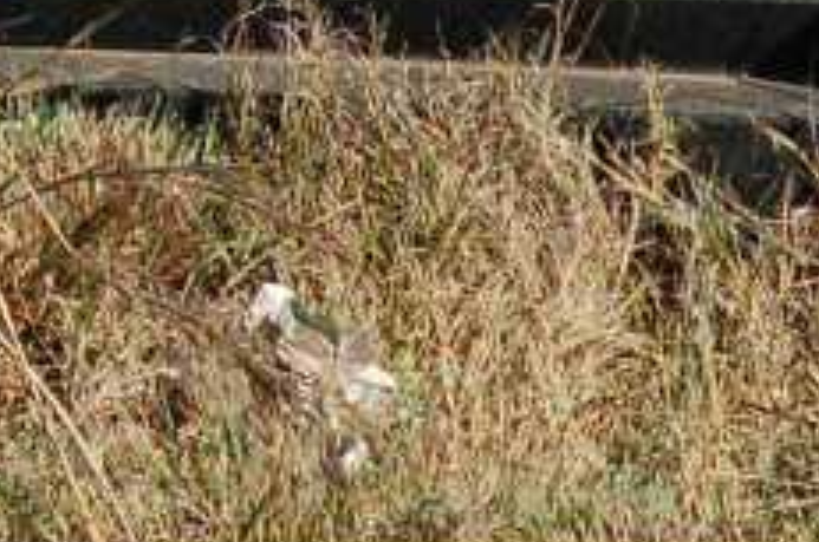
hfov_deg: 9.9
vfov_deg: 6.7
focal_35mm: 203
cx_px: 1145
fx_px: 4609
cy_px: 678
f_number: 6.3
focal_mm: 26
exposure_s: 1/500
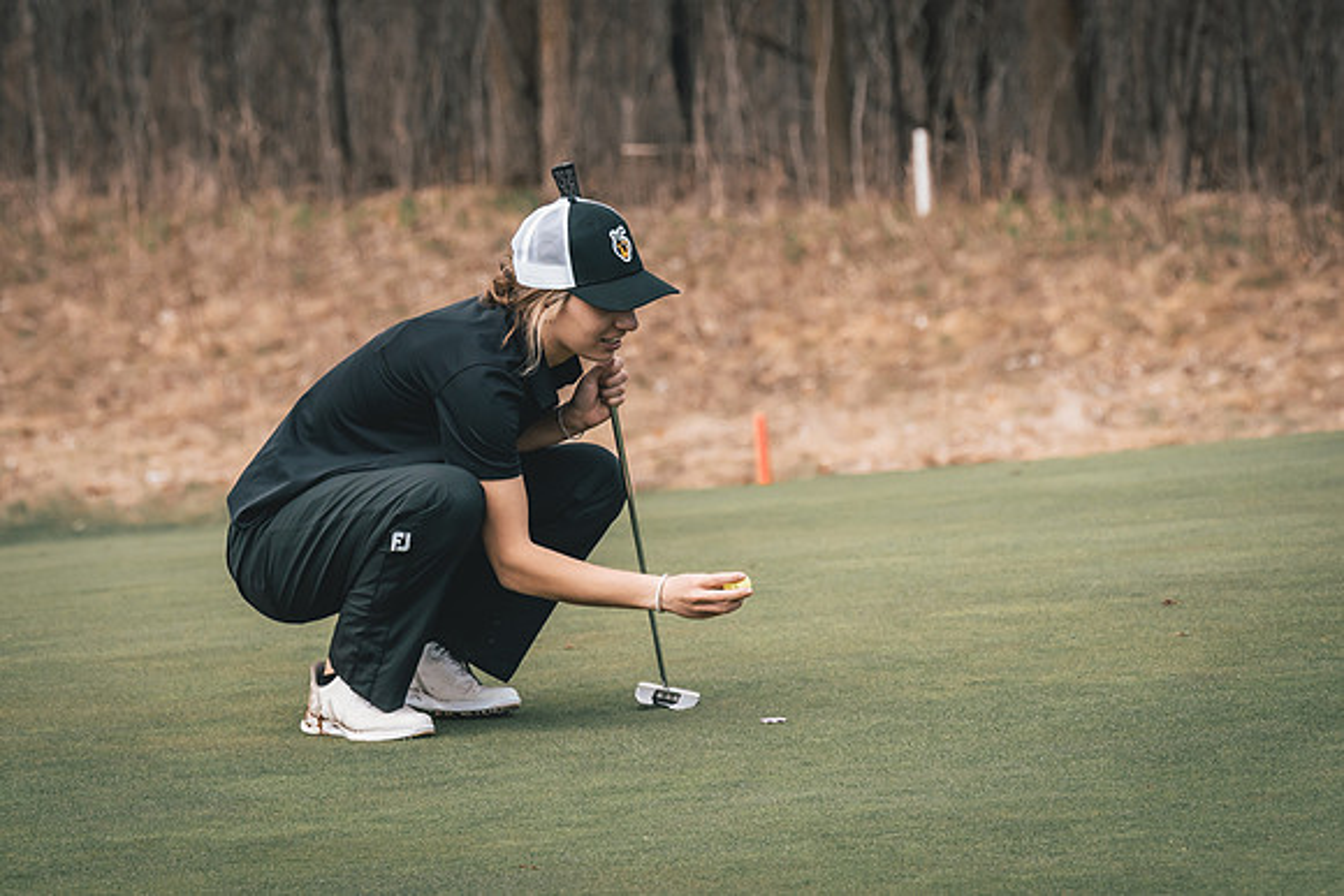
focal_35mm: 260
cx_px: 613
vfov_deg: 5.3
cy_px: 364
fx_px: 9715
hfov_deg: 7.9
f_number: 6.3
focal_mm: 191
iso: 640
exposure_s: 1/2000
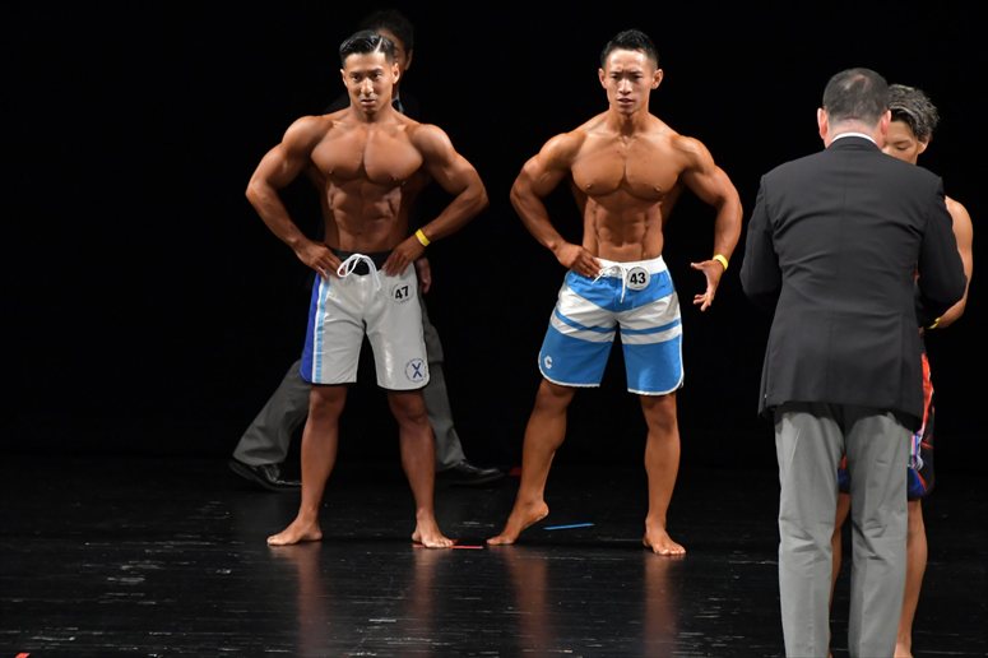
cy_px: 329
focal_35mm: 300
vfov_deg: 4.6
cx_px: 494
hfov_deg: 6.9
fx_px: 8229
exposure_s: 1/400
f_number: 5.6
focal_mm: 200
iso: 3200
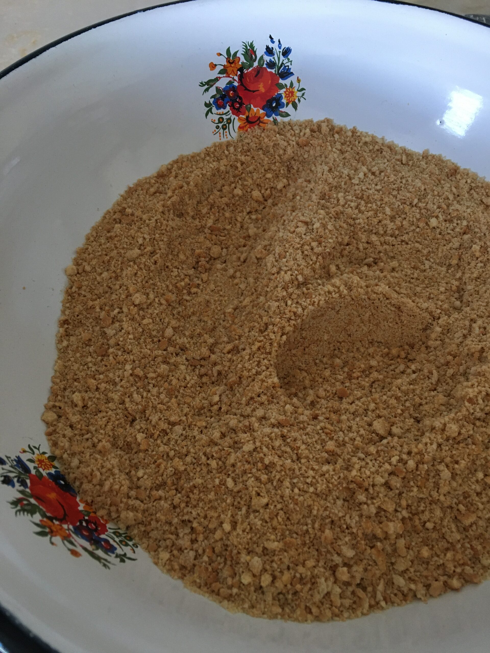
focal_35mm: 29
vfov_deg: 61.7
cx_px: 245
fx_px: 547
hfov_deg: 48.2
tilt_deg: -55.5
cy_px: 326
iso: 160
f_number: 2.2
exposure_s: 1/33
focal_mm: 4.15
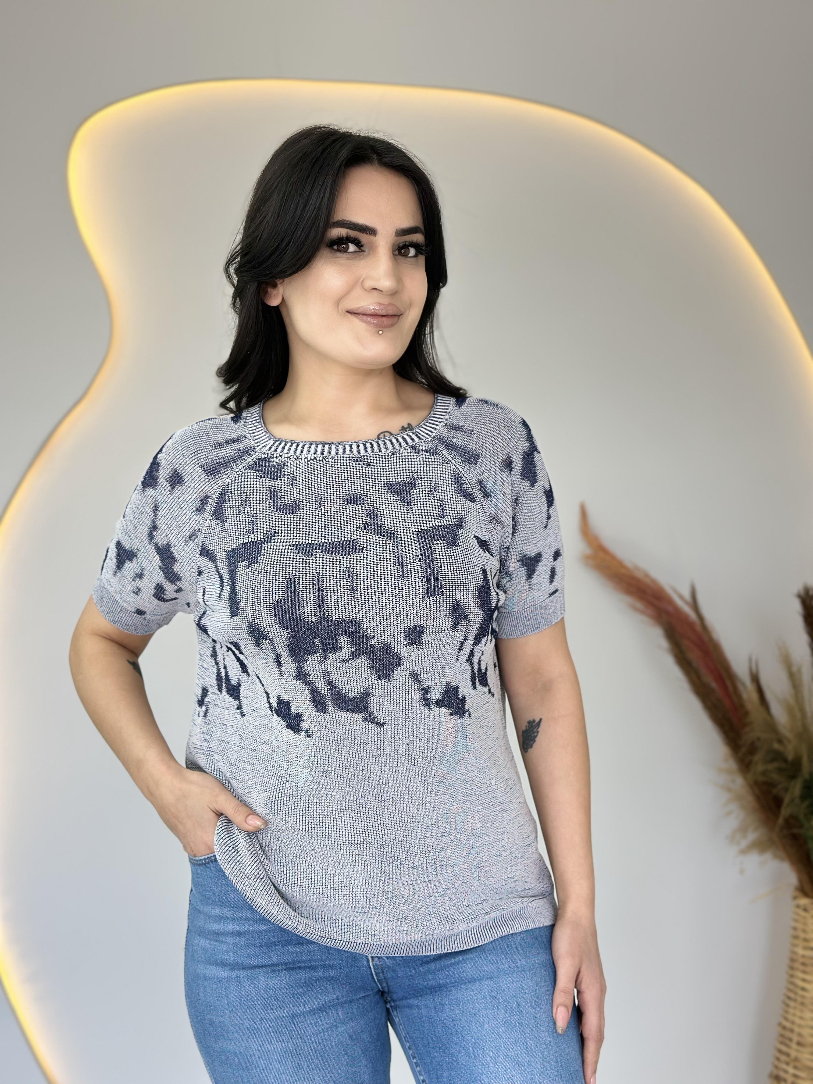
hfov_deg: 30.3
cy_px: 542
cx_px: 406
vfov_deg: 39.7
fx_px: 1503
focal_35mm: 48
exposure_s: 1/153
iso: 64
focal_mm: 6.86
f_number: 1.78
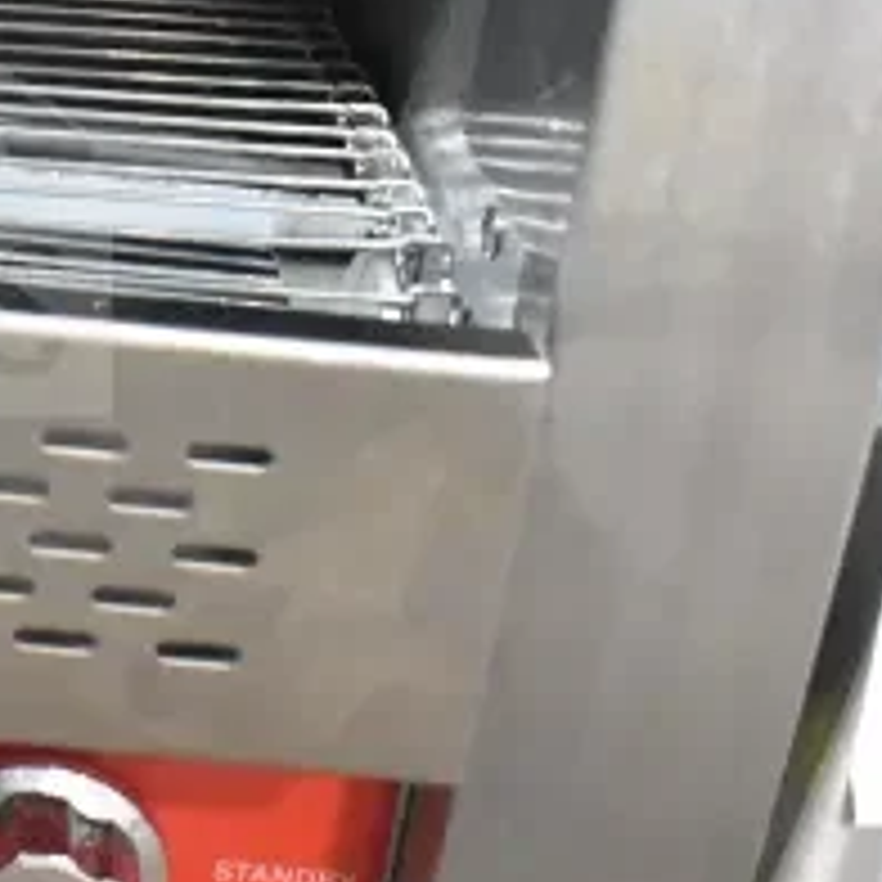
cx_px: -396
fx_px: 2402
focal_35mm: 83
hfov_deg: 18.7
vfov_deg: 20.3
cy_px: 61
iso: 6400
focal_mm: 21
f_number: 5
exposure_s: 1/100
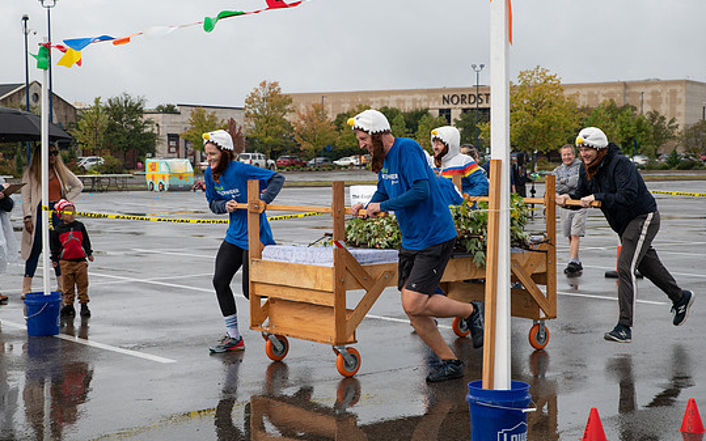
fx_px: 1309
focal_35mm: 68
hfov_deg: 30.2
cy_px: 212
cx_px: 335
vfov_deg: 19.1
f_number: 7.1
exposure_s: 1/500
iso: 400
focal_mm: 62
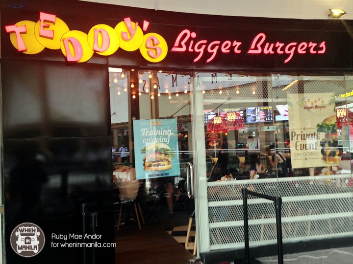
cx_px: 176
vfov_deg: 42.9
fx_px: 337
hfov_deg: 55.4
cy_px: 132
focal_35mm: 33
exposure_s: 1/20
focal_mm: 4.12
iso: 125
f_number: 2.4
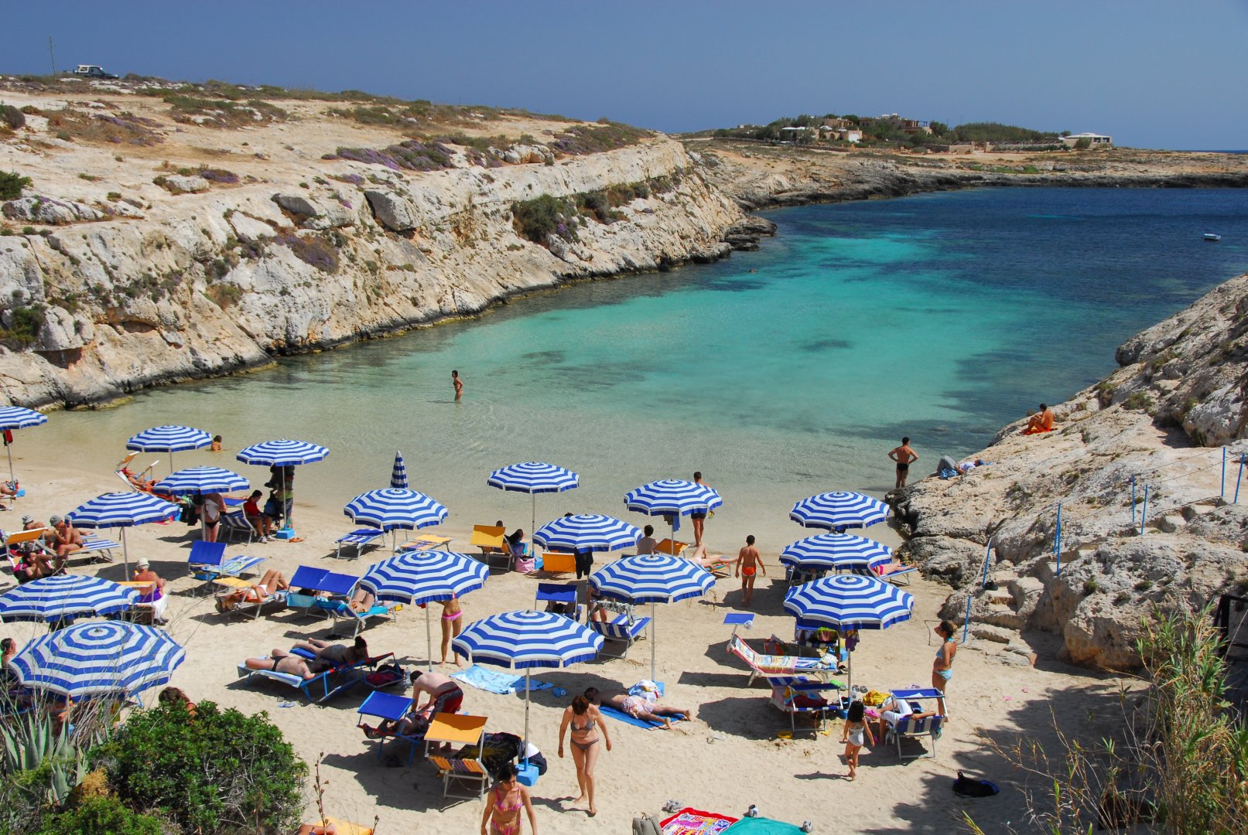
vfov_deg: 34.3
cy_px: 418
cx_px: 624
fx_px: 1354
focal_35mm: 39
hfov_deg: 49.5
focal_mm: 26
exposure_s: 1/250
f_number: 8
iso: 200
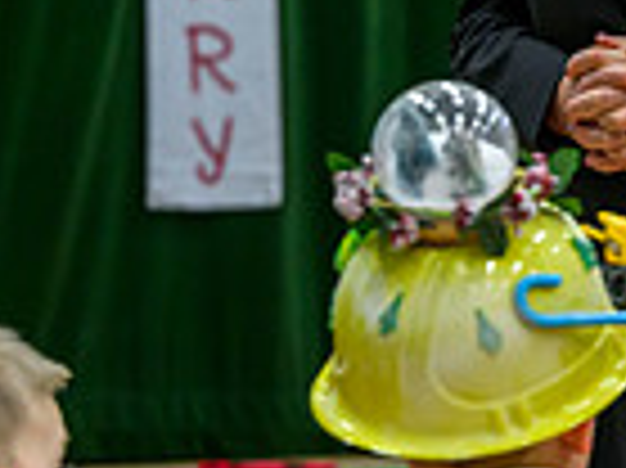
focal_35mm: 309
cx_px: 1180
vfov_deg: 4.8
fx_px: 5583
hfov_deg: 6.3
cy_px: 88
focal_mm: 77
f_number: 4
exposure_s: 1/200
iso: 2500
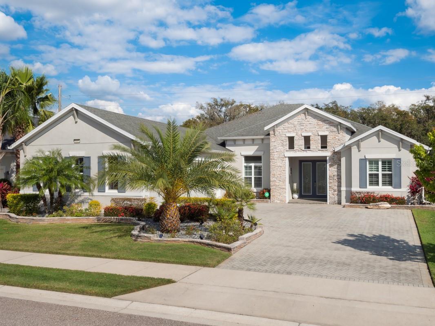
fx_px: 452
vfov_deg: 39.7
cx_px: 218
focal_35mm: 36
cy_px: 163
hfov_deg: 51.3
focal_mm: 18
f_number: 4
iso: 200
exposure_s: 1/2000
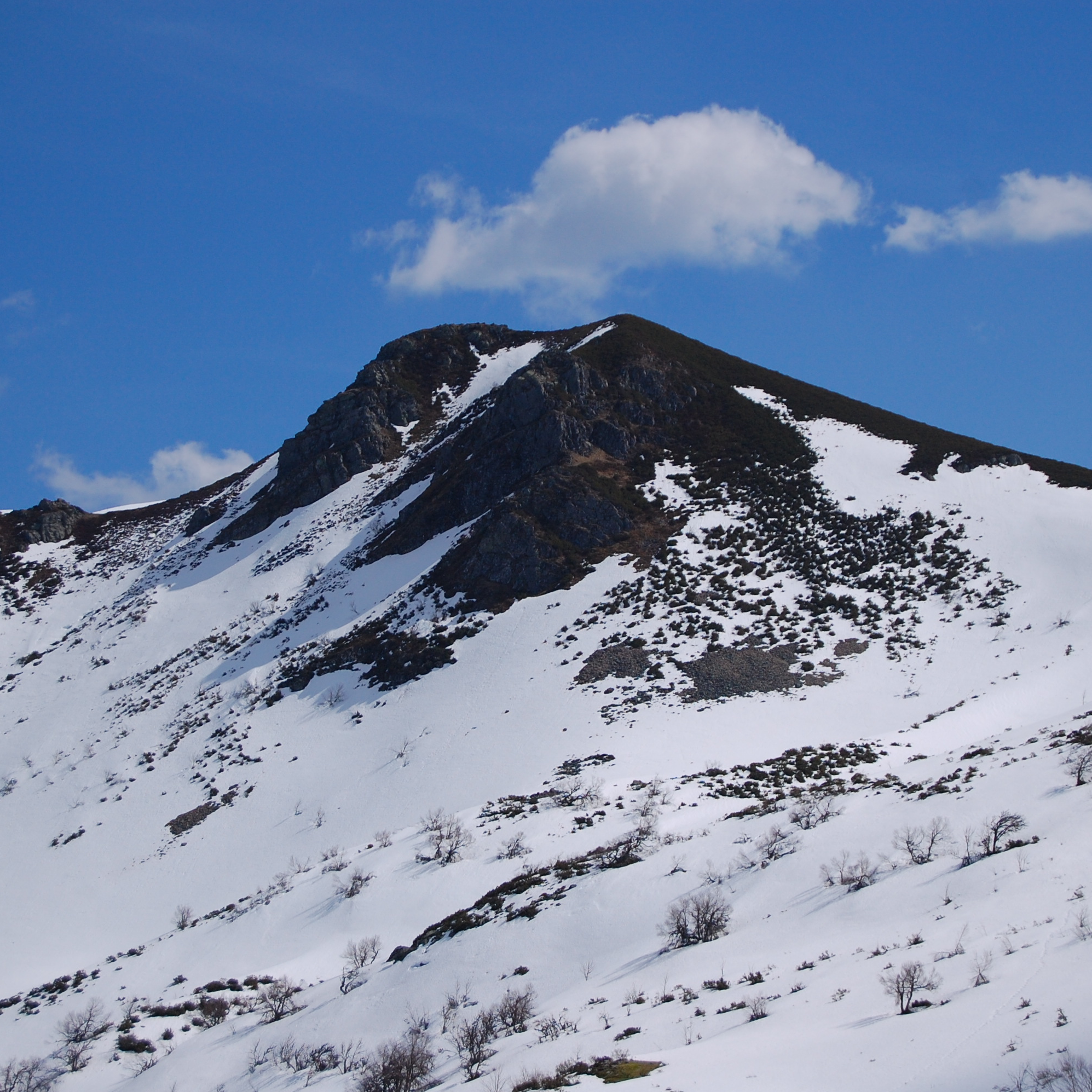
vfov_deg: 16.5
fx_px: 3770
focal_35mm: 106
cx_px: 567
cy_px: 546
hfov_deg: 16.5
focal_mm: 55
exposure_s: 1/2500
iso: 200
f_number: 7.1
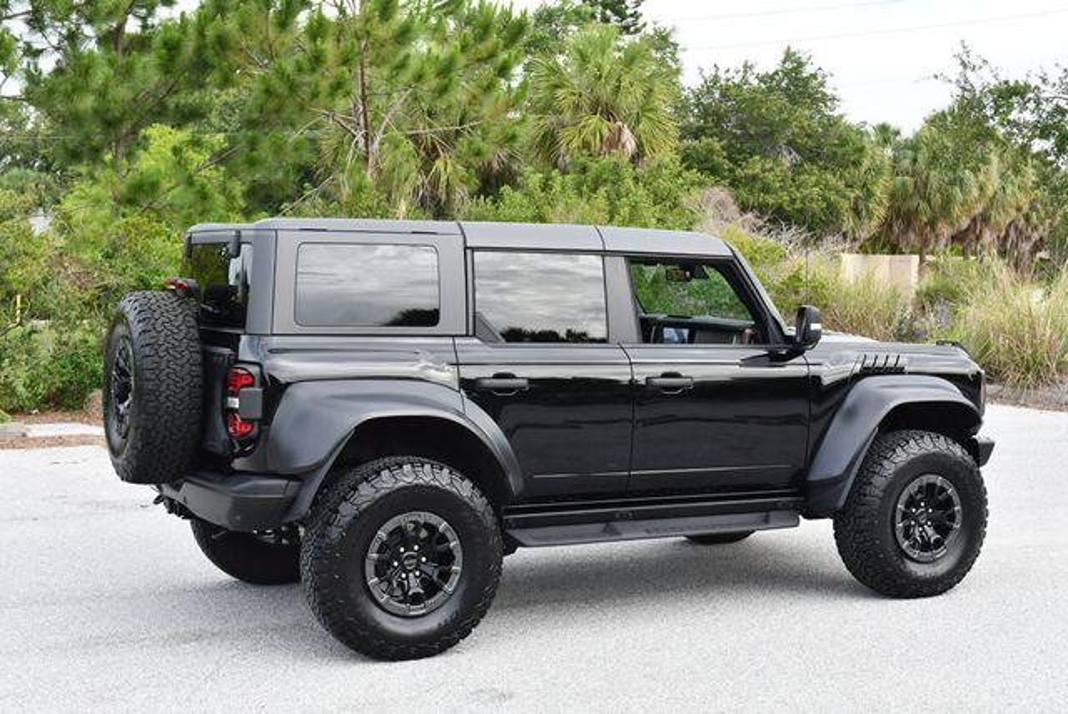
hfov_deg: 38.2
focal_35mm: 52
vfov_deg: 26.0
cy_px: 357
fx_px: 1544
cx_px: 534
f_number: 5.6
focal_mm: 26
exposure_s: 1/250
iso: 250
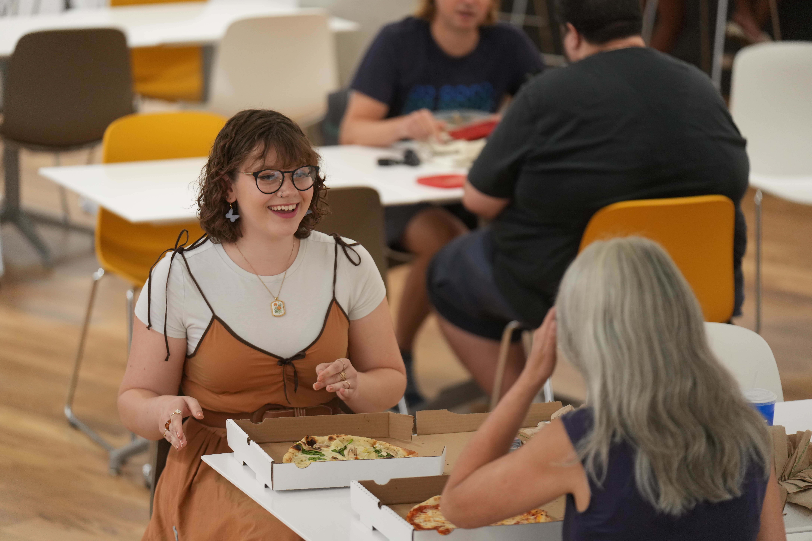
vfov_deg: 9.3
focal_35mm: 147
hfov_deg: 14.0
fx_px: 3315
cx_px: 406
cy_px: 270
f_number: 2.8
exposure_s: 1/200
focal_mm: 147
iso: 1600
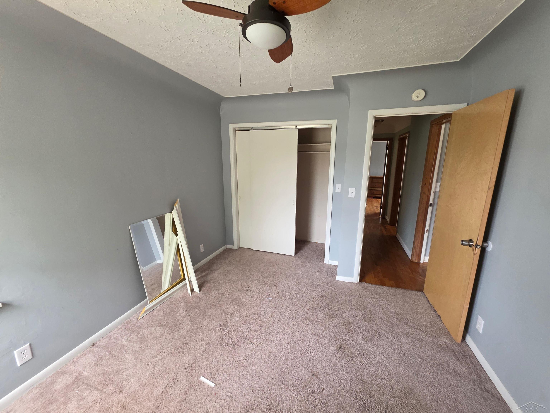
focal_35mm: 13
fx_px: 207
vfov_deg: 89.9
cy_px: 206
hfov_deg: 106.2
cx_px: 275
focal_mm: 2.2
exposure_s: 1/60
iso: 250
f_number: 1.9
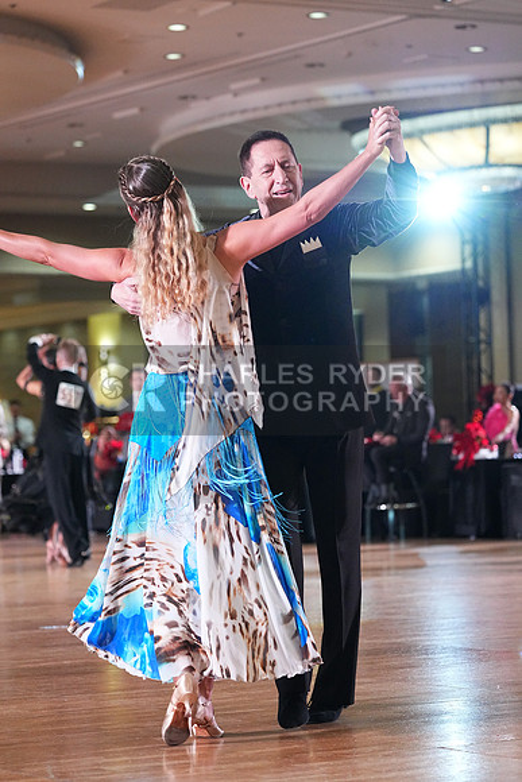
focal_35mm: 118
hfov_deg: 11.6
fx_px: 2565
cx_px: 261
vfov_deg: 17.3
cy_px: 391
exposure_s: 1/400
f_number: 4
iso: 6400
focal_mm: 118
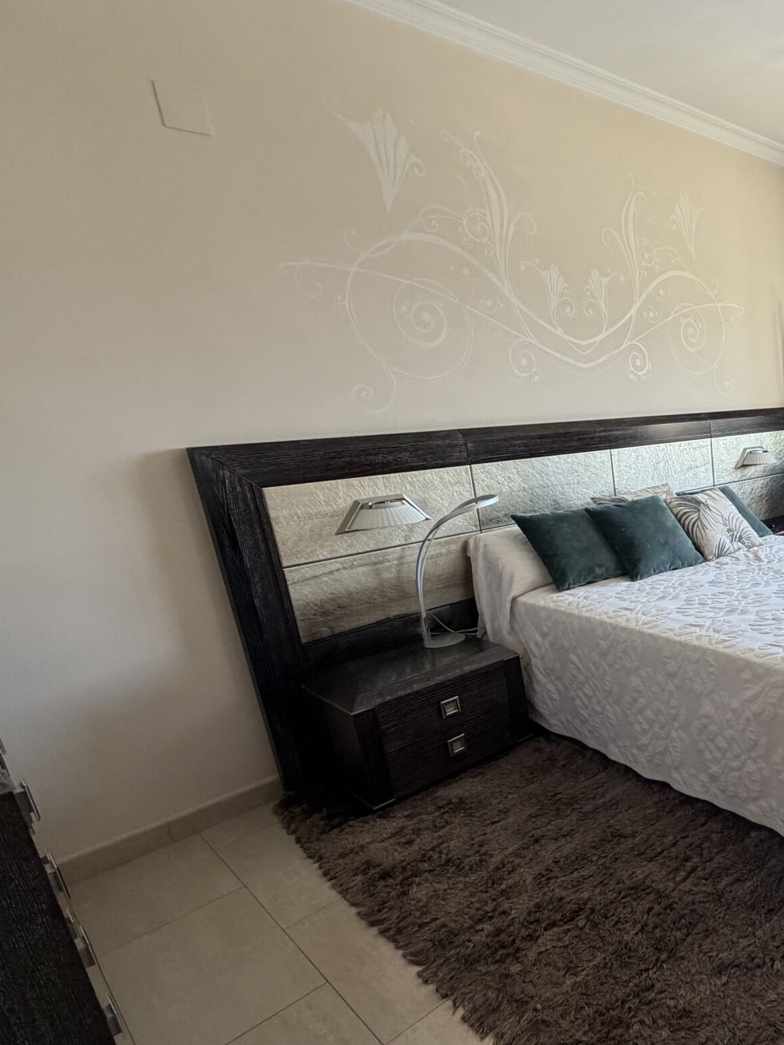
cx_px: 786
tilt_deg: -15.9
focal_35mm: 23
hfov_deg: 48.4
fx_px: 694
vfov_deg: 73.6
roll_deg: +3.0
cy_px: 590
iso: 250
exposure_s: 1/121
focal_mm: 2.22
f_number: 2.2
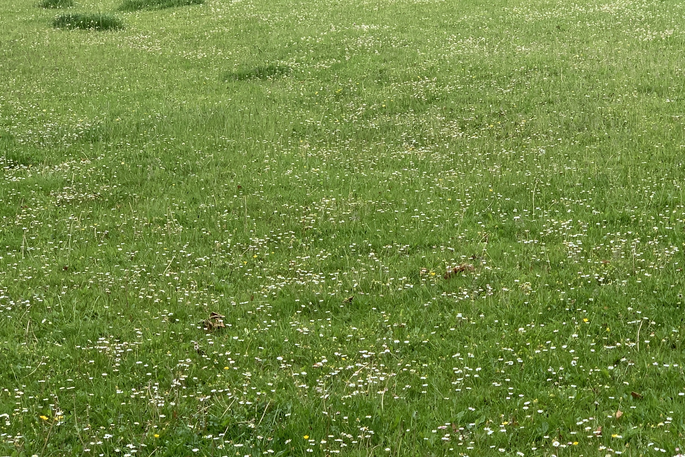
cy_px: 145
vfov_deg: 15.2
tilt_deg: -7.0
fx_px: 1712
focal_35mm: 90
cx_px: 416
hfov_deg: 22.6
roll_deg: -3.7
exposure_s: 1/329
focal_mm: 6
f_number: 2.4
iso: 16
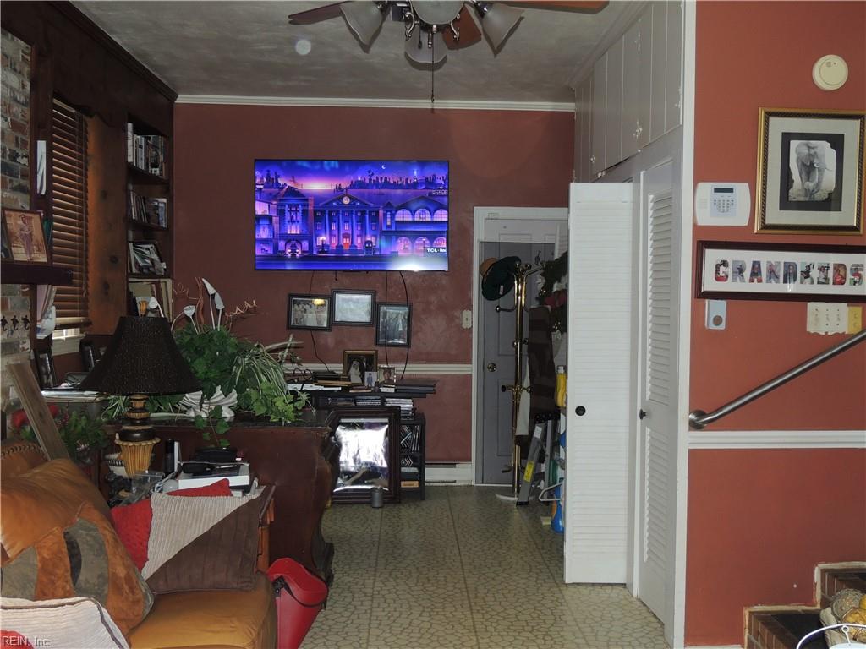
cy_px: 324
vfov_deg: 42.9
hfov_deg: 55.4
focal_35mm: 33
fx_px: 826
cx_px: 433
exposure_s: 1/30
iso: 200
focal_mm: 5.8
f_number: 3.2
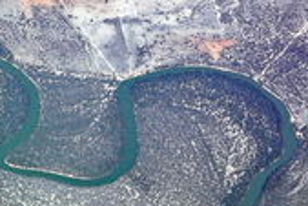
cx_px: 75
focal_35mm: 221
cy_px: 130
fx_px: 1892
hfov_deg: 9.3
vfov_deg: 6.2
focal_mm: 52
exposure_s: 1/200
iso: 200
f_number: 7.1
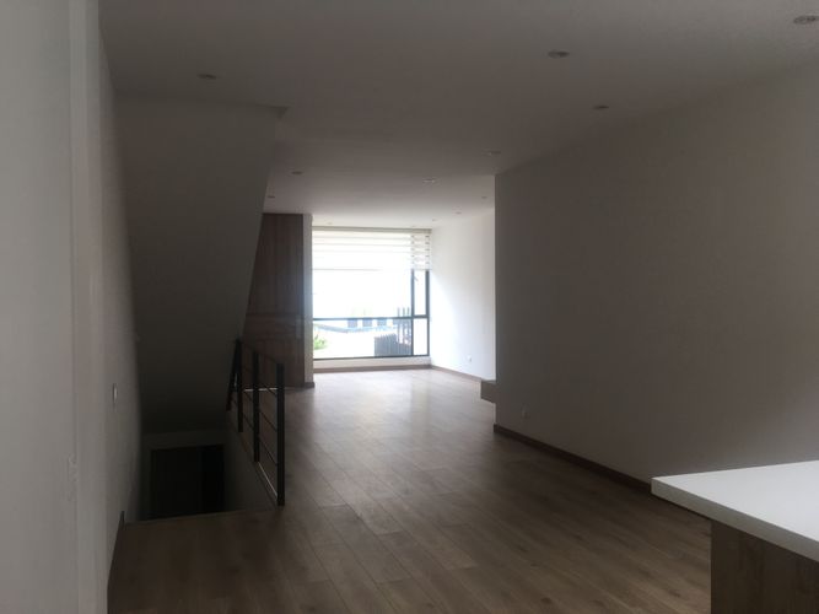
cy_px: 307
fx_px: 686
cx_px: 410
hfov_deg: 61.7
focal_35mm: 29
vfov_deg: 48.2
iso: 40
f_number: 2.2
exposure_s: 1/120
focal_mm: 4.15
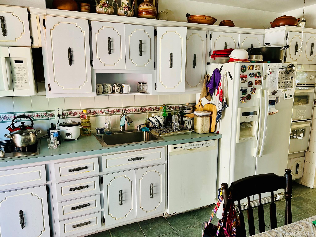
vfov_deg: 53.1
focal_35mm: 26
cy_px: 118
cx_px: 158
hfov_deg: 67.3
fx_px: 237
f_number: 1.5
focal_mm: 5.7
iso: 125
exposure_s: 1/121
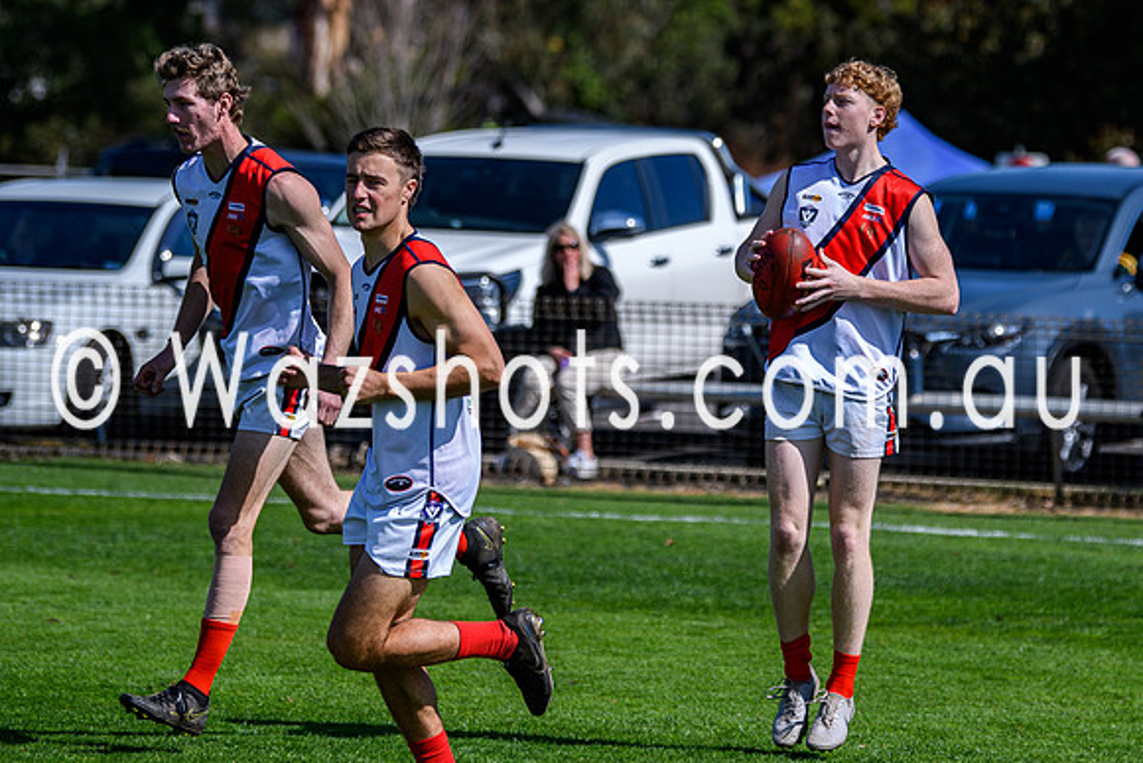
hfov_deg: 7.9
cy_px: 250
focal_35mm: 262
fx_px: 8321
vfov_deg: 5.2
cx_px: 768
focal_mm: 130
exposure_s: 1/2500
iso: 110
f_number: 2.8
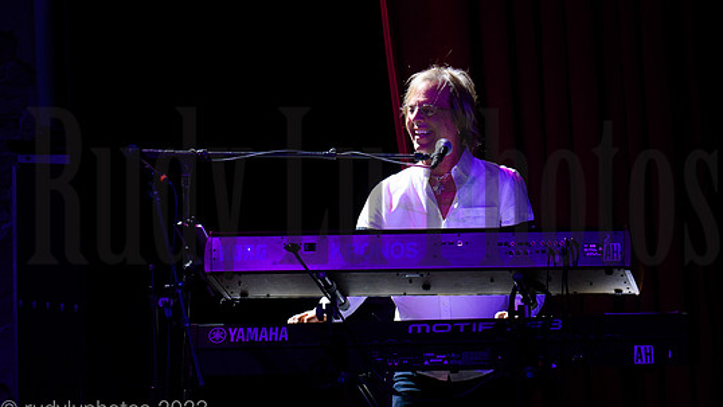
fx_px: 5254
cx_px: 353
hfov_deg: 7.9
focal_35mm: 274
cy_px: 141
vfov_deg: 4.4
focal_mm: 200
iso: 2000
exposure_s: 1/60
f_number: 7.1
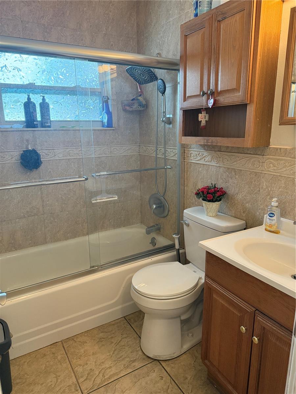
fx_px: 274
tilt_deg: -13.5
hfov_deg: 56.8
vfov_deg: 71.6
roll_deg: +2.1
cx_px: 148
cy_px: 197
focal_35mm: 24
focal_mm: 6.76
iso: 320
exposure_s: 1/120
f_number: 1.78
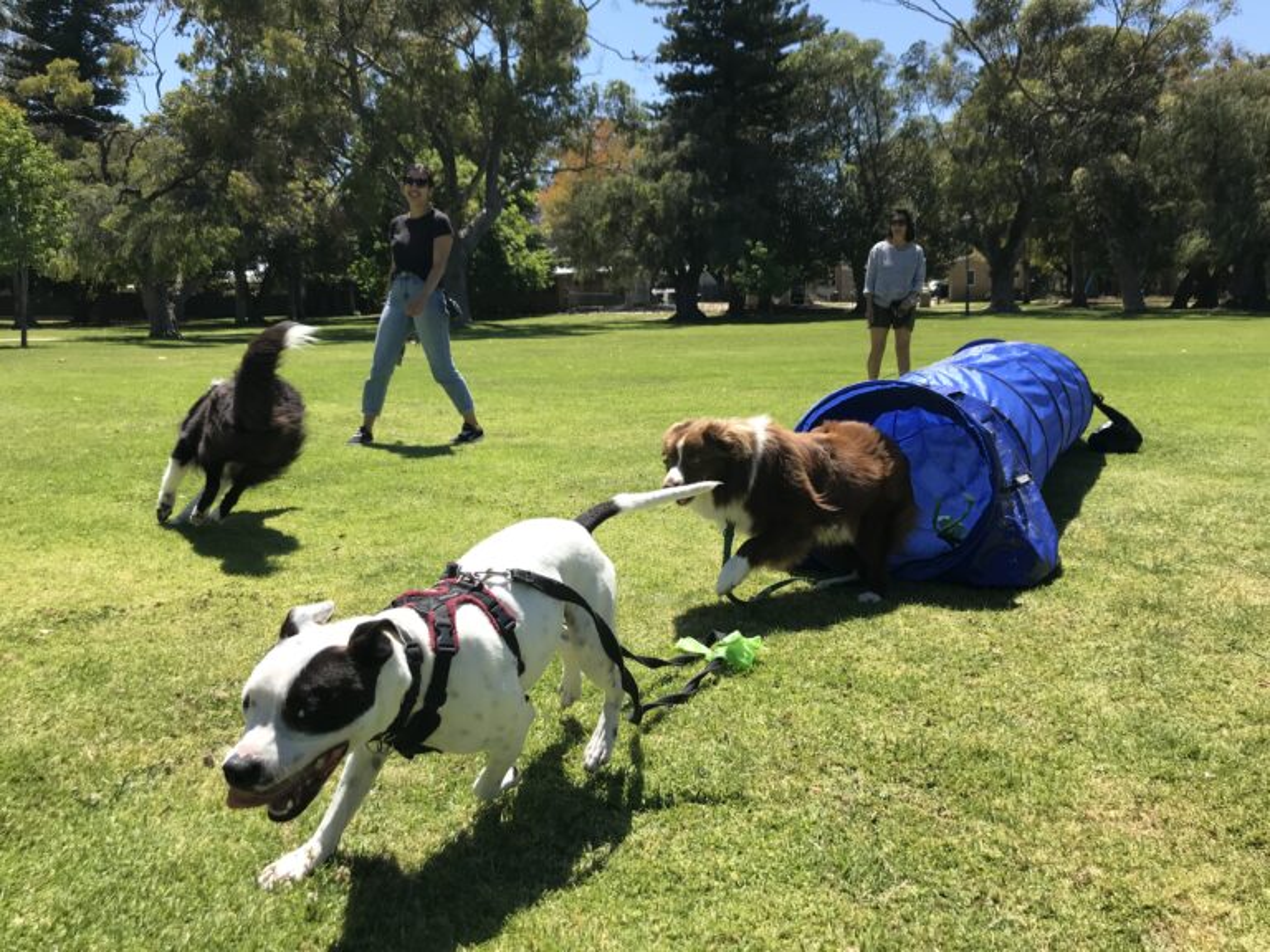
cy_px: 476
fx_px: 1027
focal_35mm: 28
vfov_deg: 49.7
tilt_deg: -9.3
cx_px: 635
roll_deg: +2.5
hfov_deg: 63.4
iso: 20
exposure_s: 1/1546
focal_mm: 3.99
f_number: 1.8
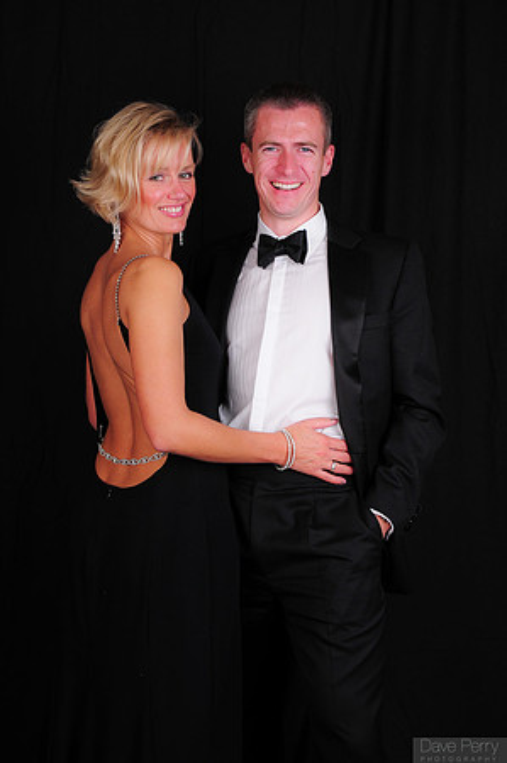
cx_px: 254
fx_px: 1080
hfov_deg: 26.4
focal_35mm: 51
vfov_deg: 38.9
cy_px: 382
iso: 200
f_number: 8
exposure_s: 1/125
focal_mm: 34
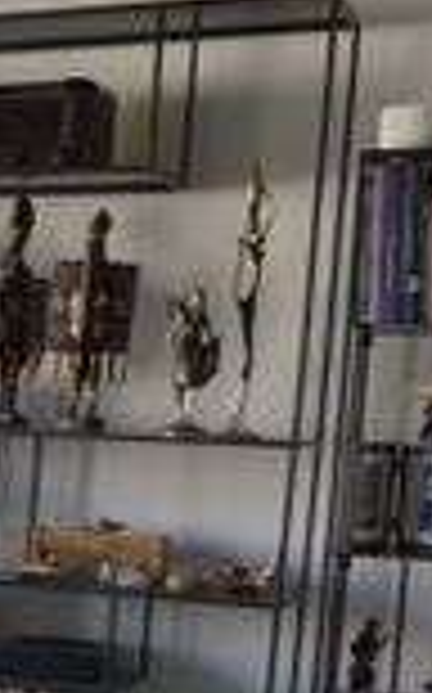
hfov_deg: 11.7
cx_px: -536
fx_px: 1793
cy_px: 659
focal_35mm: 95
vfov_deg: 21.3
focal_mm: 16
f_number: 4
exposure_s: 1/60
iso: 250
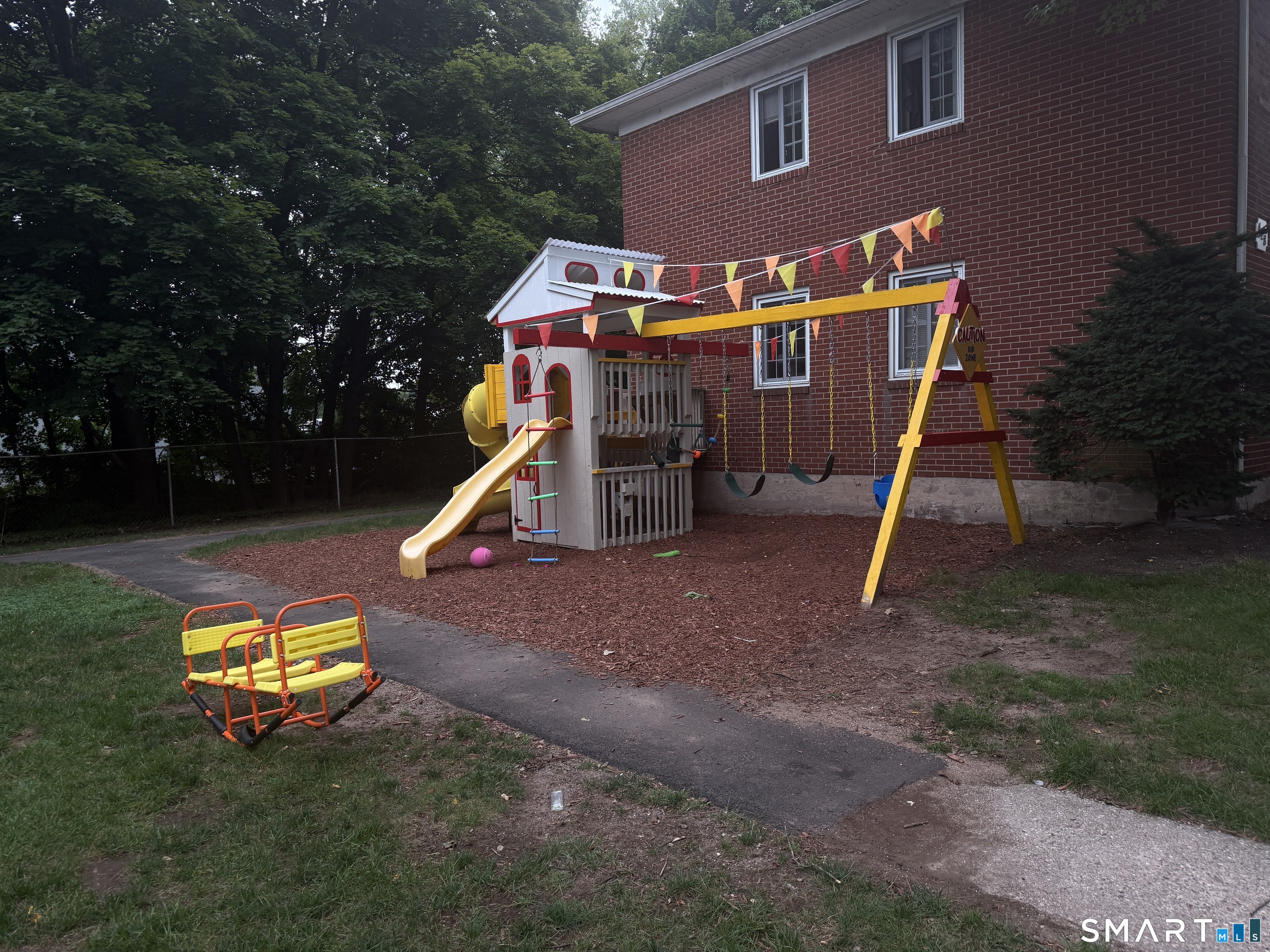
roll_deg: +1.6
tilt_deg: -5.3
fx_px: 881
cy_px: 476
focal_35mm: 24
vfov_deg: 56.8
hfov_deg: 71.6
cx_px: 635
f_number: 1.78
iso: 100
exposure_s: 1/665
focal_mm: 6.76
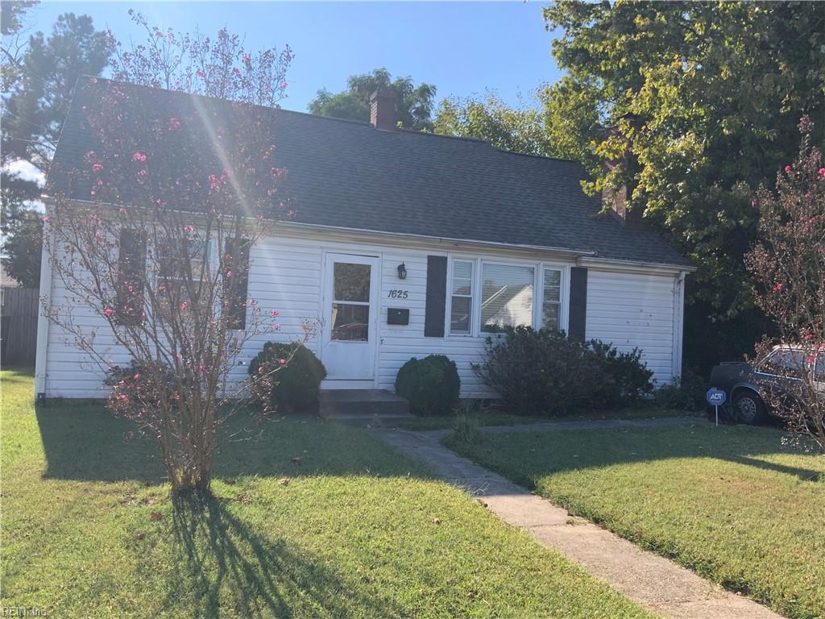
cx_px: 412
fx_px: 691
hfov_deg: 61.7
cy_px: 310
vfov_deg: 48.2
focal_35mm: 29
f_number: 1.8
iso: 16
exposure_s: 1/1121
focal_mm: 3
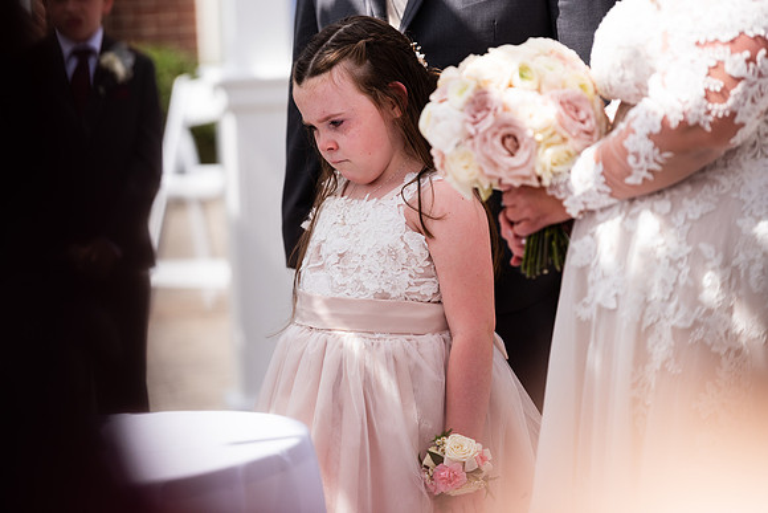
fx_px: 3841
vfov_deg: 7.6
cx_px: 384
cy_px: 256
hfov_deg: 11.4
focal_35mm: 180
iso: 64
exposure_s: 1/1250
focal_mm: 180
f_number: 2.8
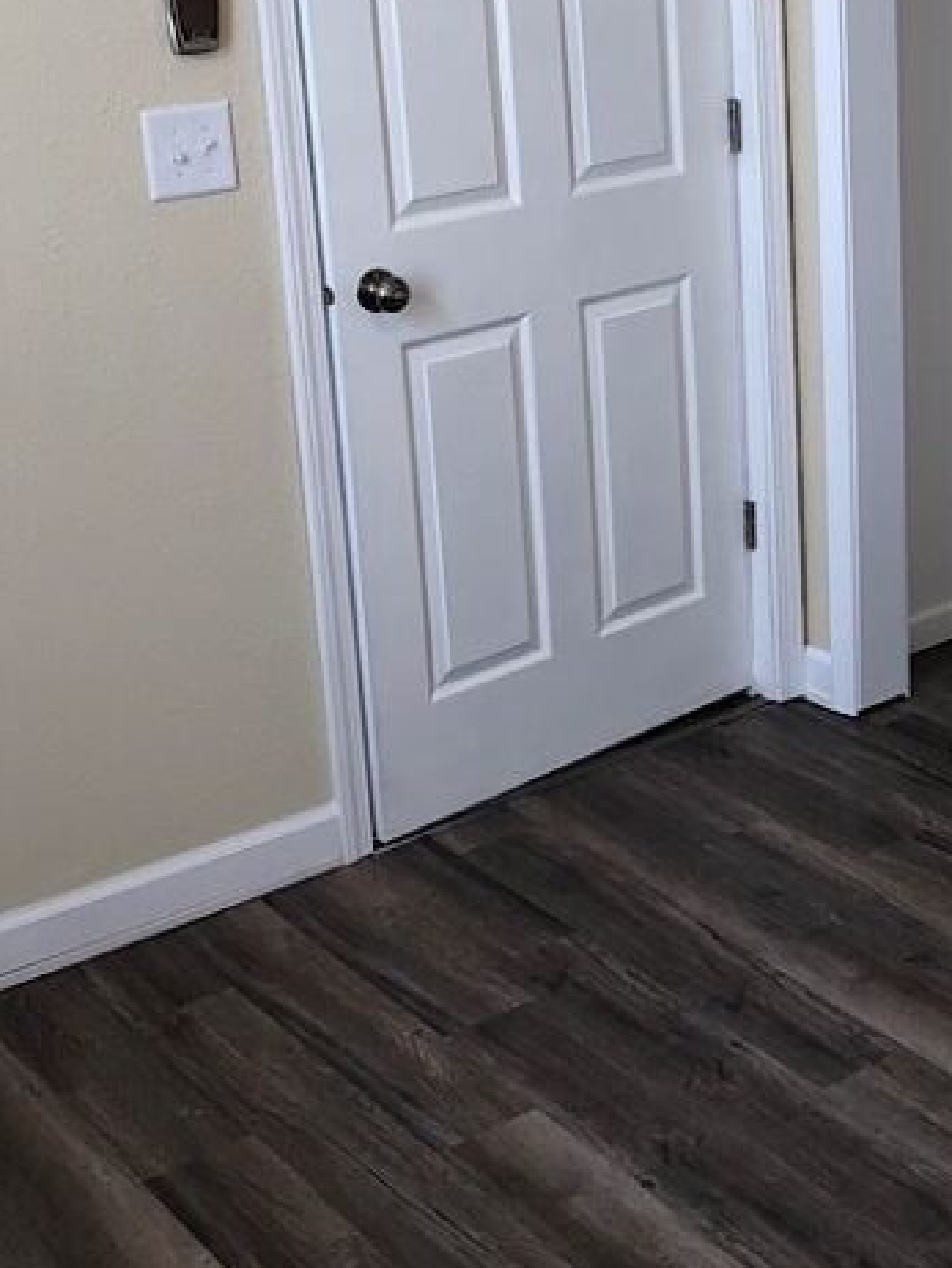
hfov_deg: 22.7
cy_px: 442
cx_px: 963
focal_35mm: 62
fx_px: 2271
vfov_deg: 31.0
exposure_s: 1/40
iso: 32
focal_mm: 4
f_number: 1.8
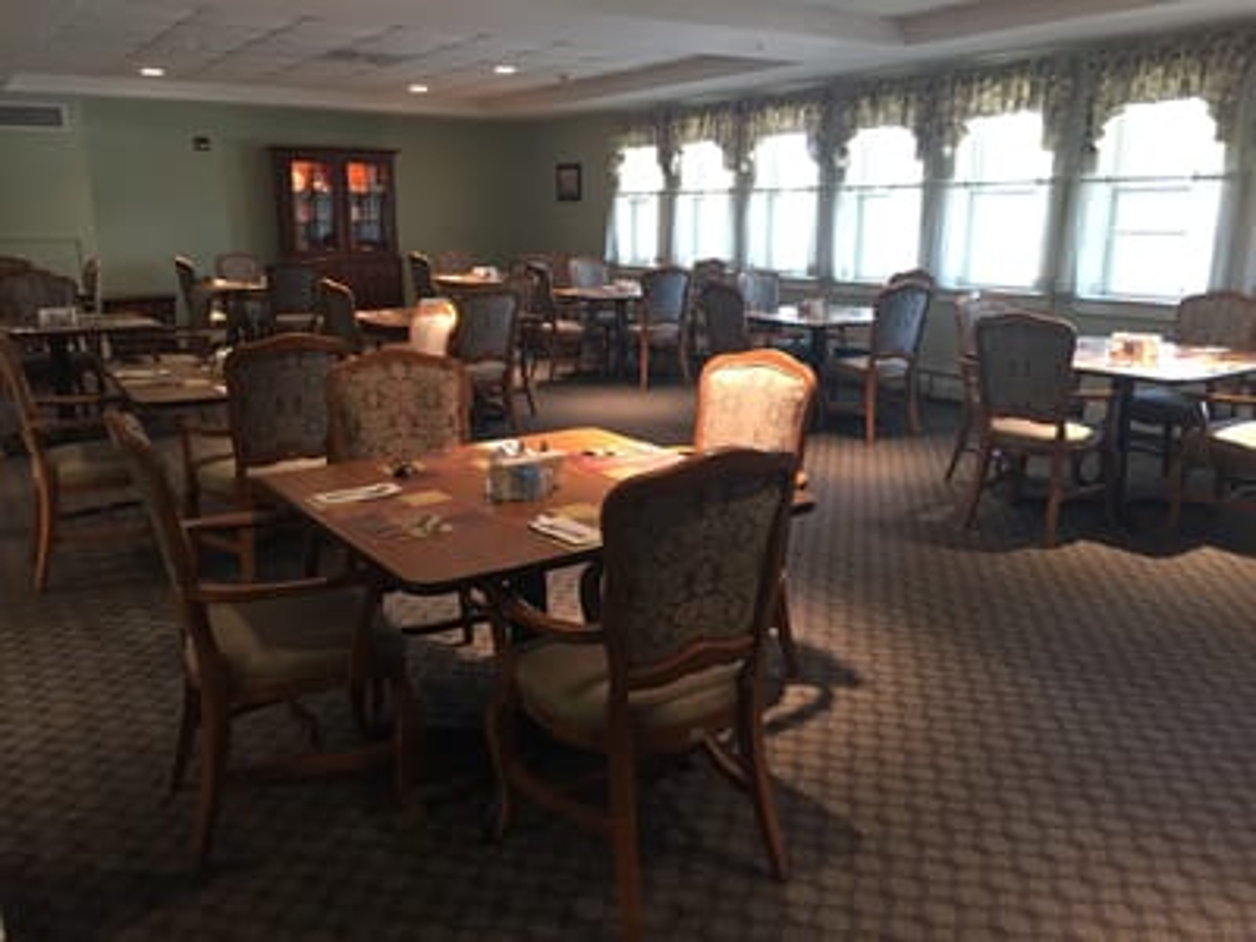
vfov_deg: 48.2
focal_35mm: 29
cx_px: 628
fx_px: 1052
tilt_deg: -14.3
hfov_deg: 61.7
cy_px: 471
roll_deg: -0.3
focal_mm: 4.15
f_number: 2.2
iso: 200
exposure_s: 1/30
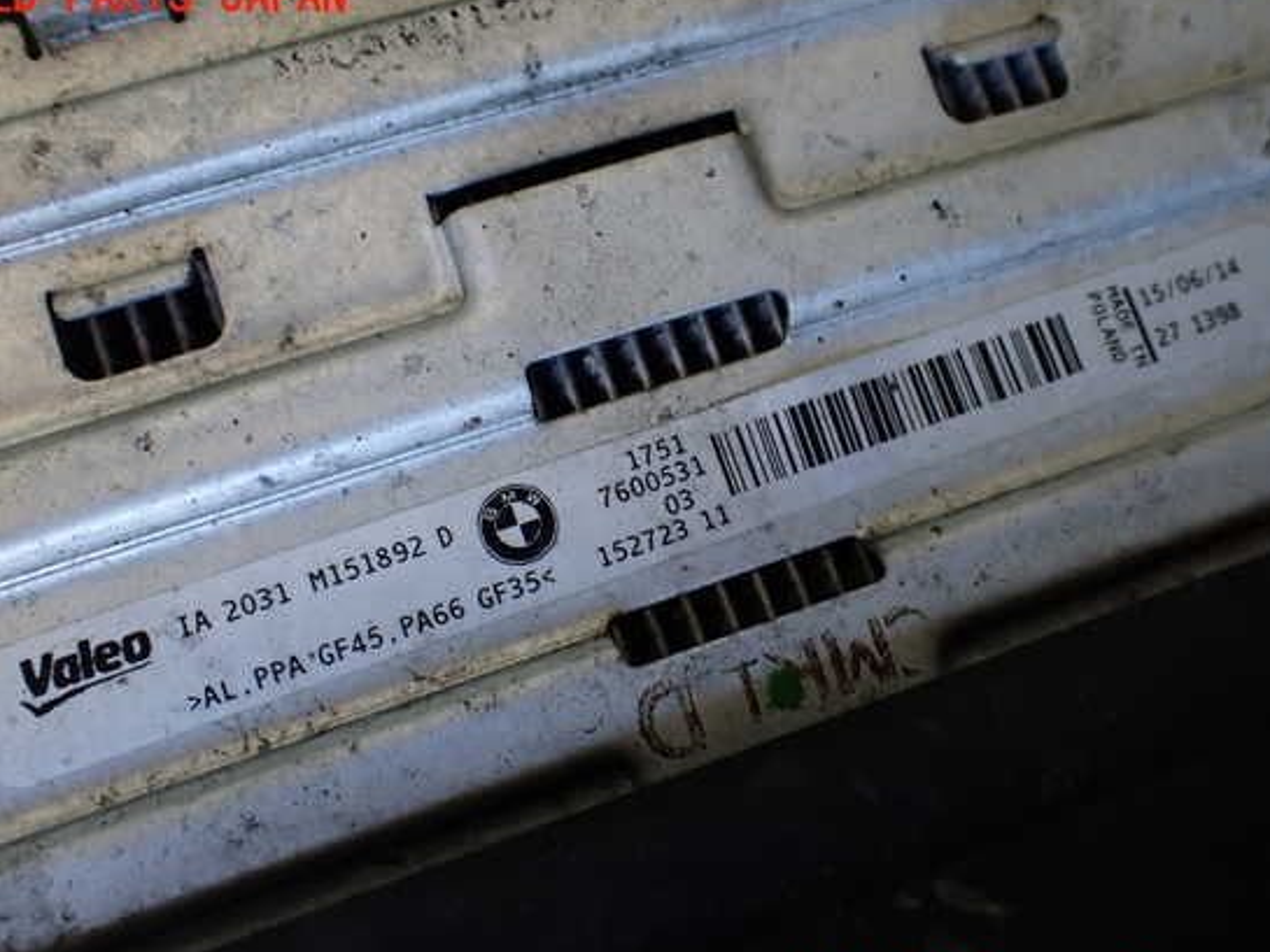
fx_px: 1211
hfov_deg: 55.3
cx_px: 622
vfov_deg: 43.0
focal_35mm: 33
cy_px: 491
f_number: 2.3
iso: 320
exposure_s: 1/125
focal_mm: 5.4
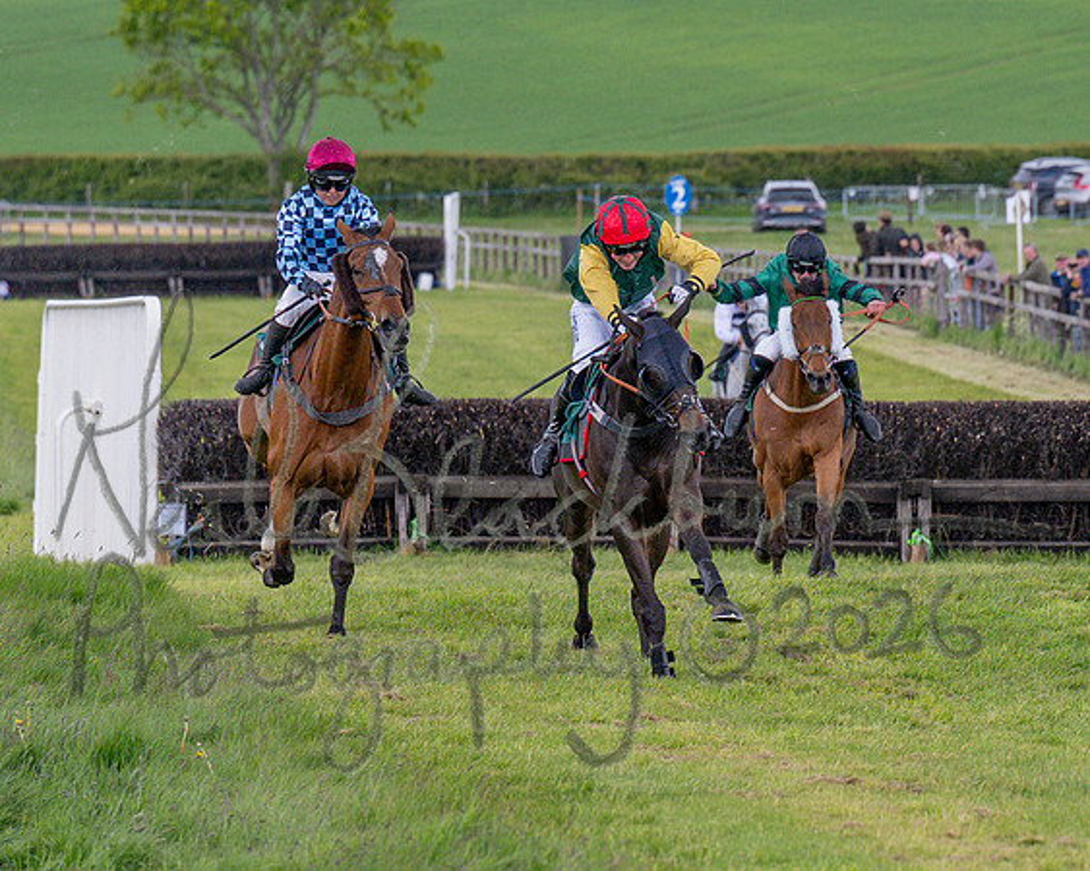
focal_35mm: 437
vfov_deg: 3.5
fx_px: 14097
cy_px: 600
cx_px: 332
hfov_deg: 4.4
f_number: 4
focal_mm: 130
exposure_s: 1/1600
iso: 400
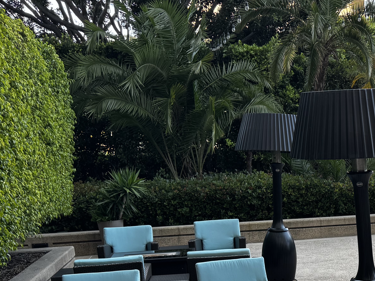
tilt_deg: -12.1
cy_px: 263
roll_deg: +1.5
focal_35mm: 58
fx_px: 628
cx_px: 411
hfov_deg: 29.9
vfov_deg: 24.4
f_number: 1.78
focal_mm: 6.76
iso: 80
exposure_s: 1/125
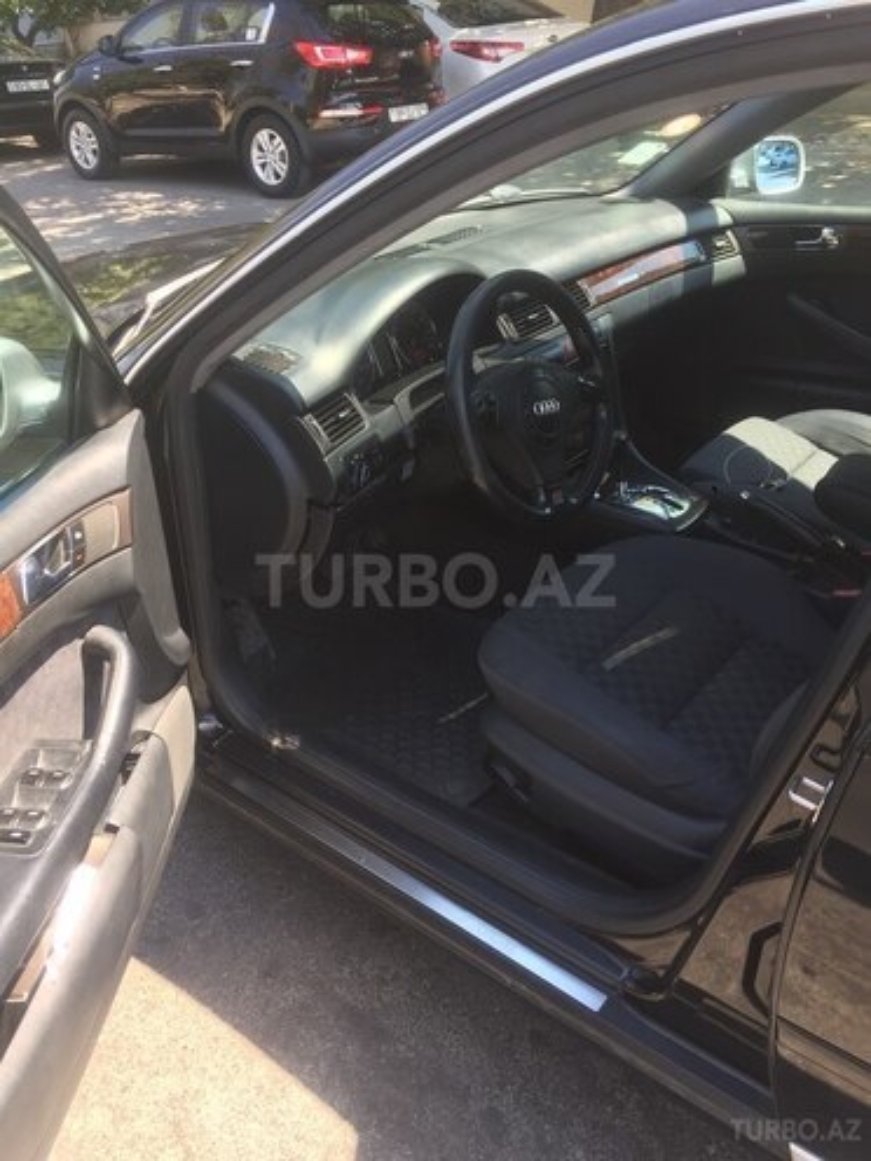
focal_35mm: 29
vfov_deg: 61.7
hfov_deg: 48.2
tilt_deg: -28.6
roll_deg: +1.5
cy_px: 580
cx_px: 436
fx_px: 973
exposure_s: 1/119
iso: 32
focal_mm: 4.15
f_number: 2.2
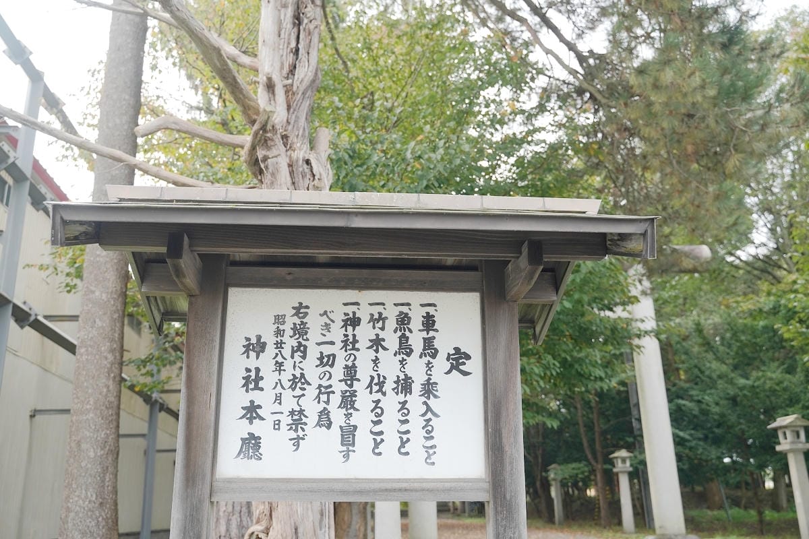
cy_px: 270
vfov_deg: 40.0
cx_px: 404
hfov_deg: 57.2
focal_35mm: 33
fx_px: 742
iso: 400
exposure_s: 1/160
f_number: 4
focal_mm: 33
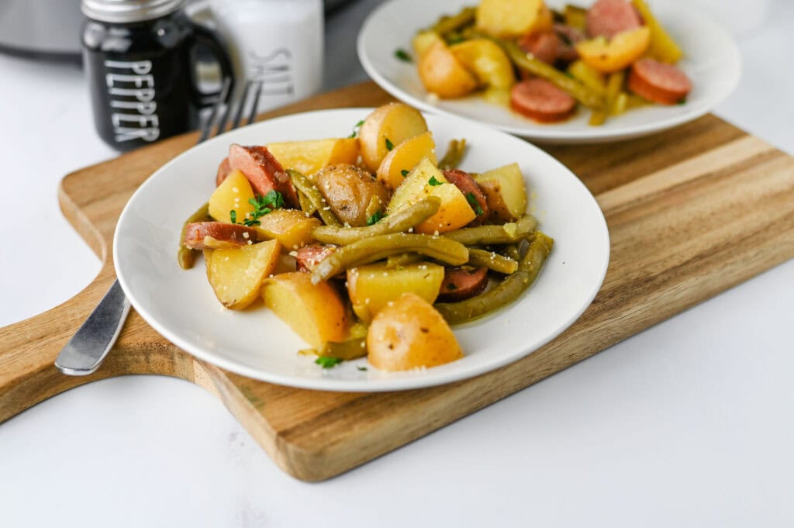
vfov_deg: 26.9
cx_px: 397
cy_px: 264
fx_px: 1102
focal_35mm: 50
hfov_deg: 39.6
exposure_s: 1/125
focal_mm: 50
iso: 220
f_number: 4
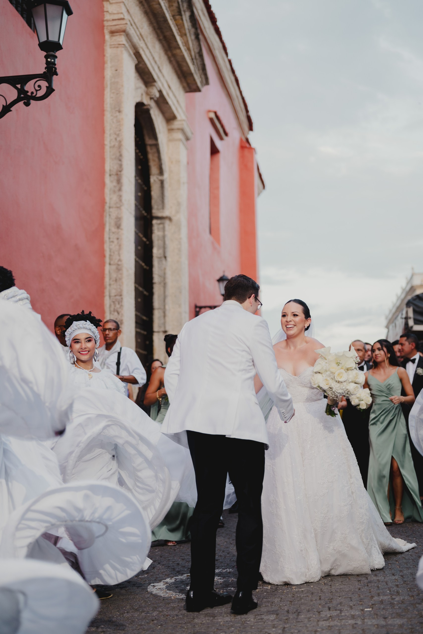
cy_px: 317
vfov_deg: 39.6
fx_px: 881
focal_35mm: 50
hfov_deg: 27.0
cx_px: 212
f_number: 2.2
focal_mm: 50
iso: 200
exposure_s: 1/160
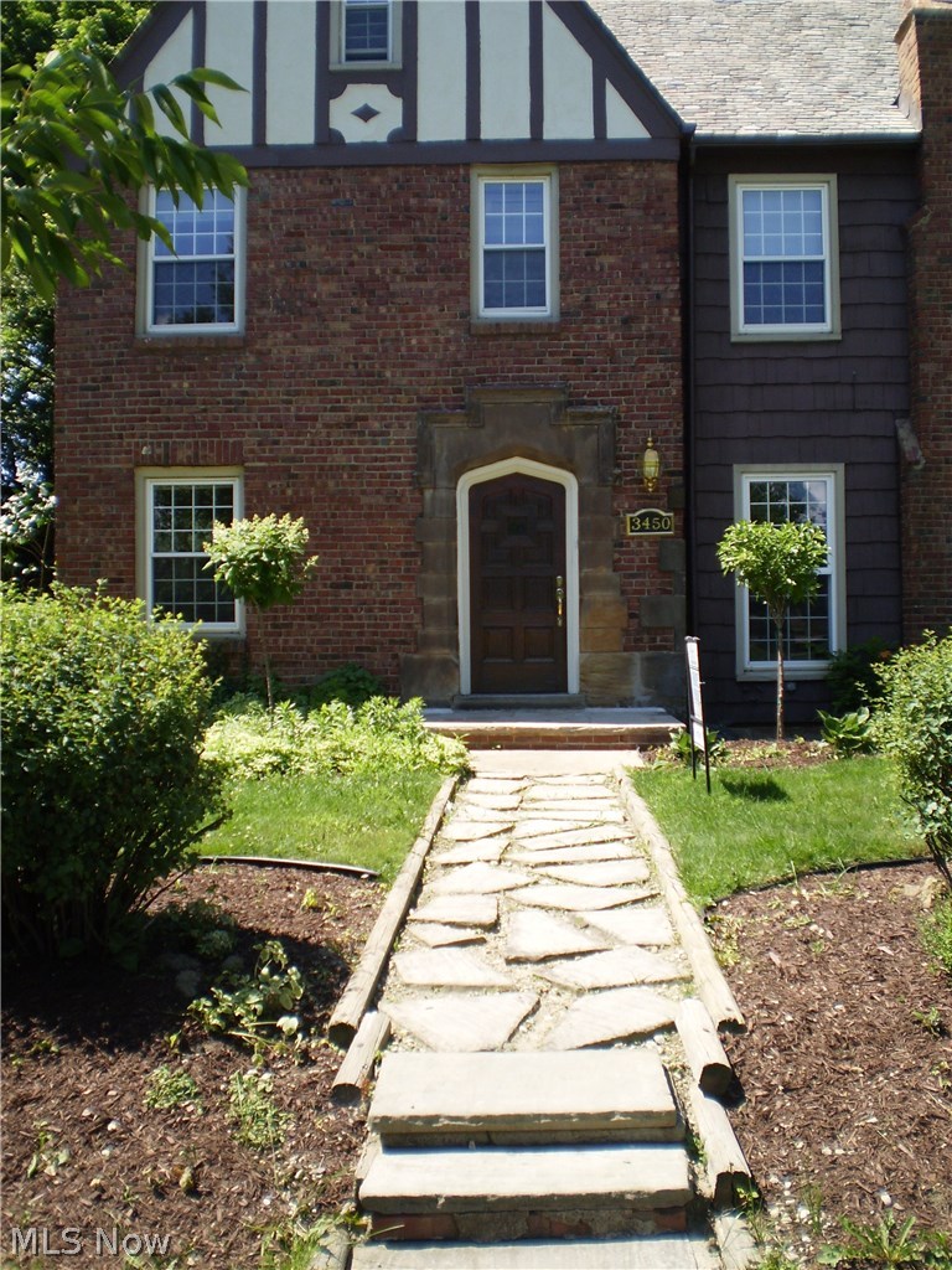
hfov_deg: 39.7
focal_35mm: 36
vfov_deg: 51.4
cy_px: 635
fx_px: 1320
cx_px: 476
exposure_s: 1/500
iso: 64
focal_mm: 6.3
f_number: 3.1
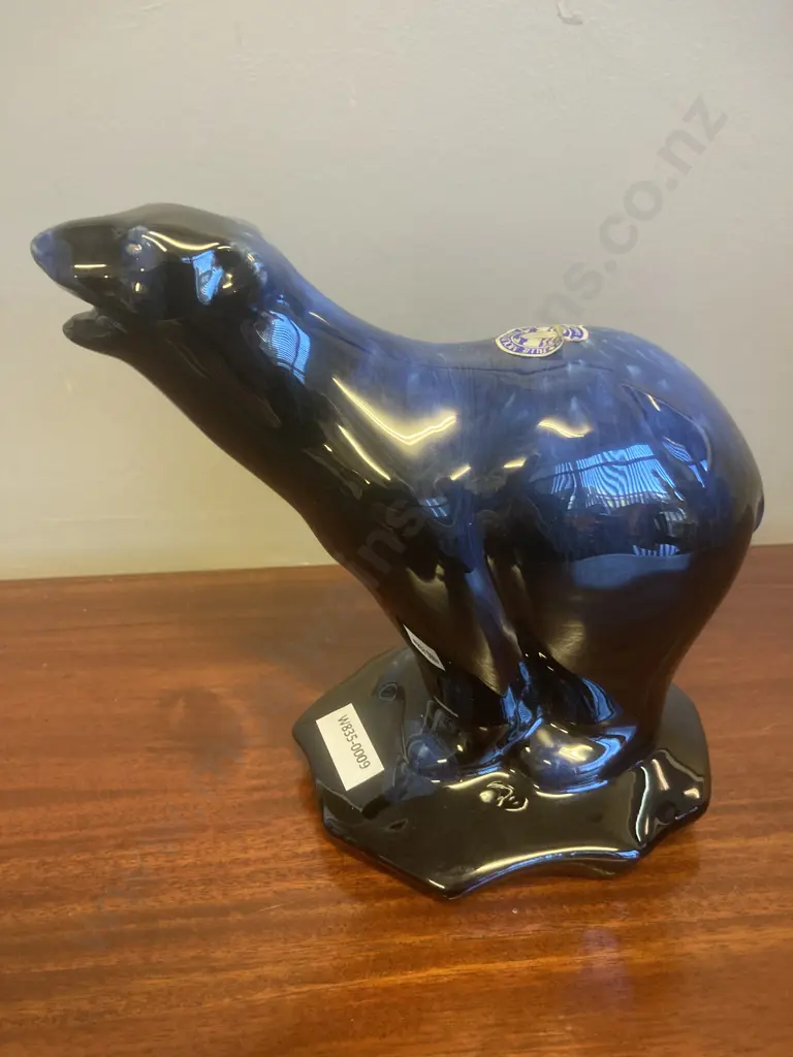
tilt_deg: -25.8
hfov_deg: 49.7
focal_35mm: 28
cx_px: 396
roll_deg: +2.2
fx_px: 855
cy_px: 528
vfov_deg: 63.4
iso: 250
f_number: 1.8
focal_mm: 3.99
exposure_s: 1/60
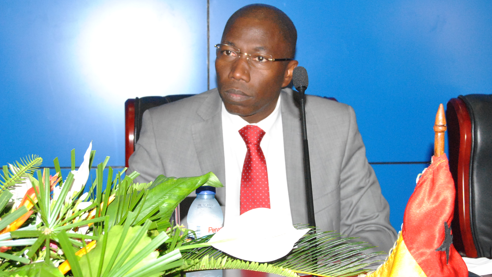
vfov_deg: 15.9
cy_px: 146
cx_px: 246
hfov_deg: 27.9
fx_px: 991
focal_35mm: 76
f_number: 5.3
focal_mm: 48
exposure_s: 1/125
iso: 1600
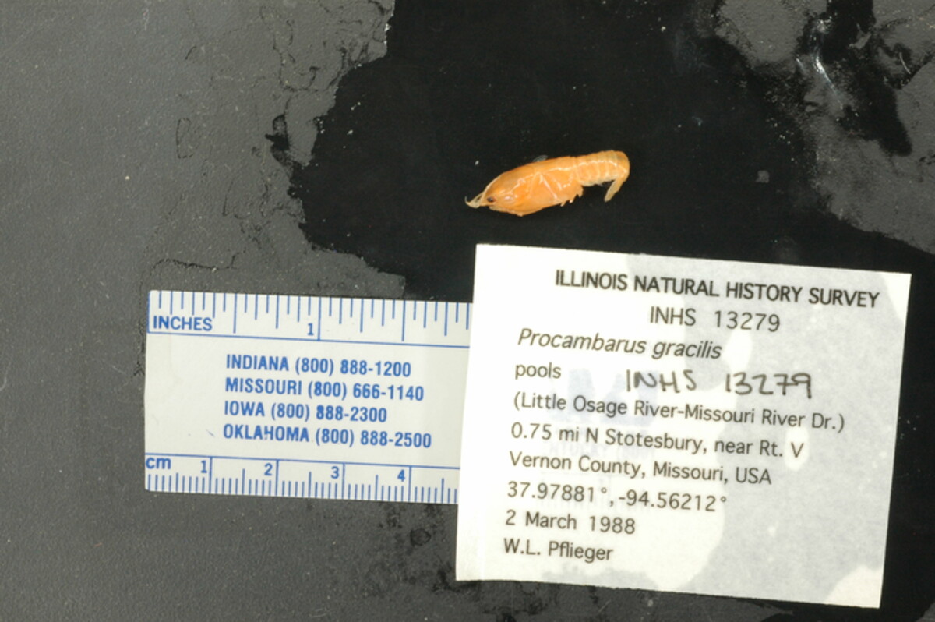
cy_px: 311
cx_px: 468
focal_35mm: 90
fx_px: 2336
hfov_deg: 22.6
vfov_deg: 15.2
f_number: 25
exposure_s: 1/1.6
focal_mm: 60
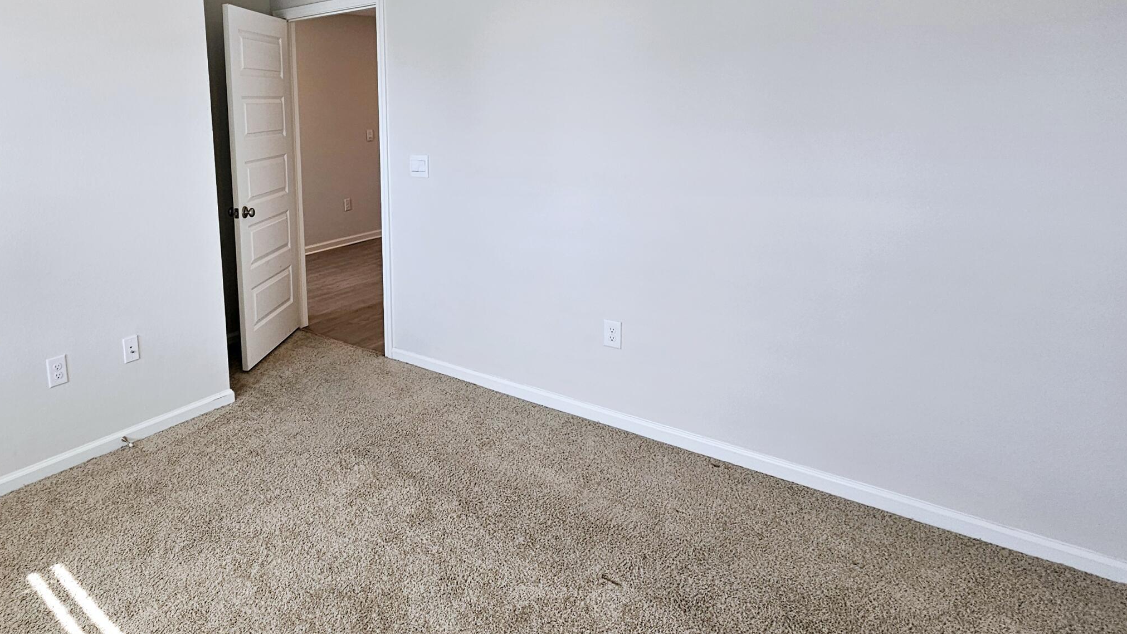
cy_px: 197
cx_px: 338
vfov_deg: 52.3
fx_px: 628
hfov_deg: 79.8
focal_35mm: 21
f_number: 2.2
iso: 50
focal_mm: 2.2
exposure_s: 1/60.2
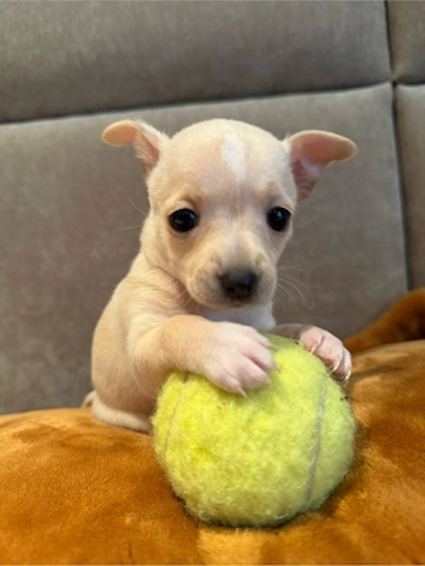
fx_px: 393
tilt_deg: -4.7
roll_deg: +5.8
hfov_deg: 56.8
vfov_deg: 71.6
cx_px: 212
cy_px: 283
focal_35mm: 24
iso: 200
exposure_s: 1/50
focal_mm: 6.76
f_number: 1.78
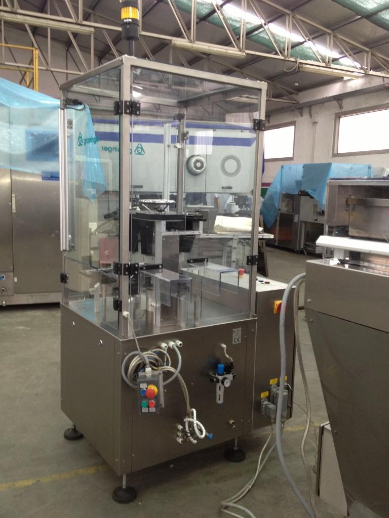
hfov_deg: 40.7
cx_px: 194
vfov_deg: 52.6
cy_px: 259
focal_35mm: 35
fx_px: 524
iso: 125
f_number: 2.4
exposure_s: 1/20
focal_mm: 4.28
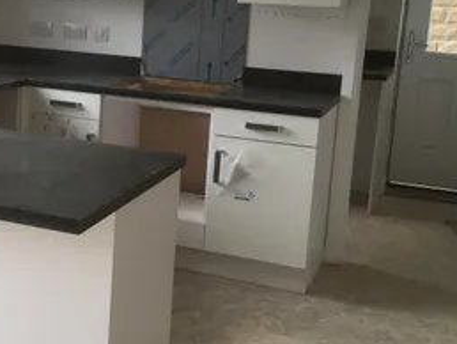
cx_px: 55
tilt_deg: -10.3
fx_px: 846
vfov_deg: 22.9
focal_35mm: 64
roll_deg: -1.2
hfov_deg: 29.1
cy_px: 115
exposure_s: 1/100
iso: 25
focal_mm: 4.15
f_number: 2.2
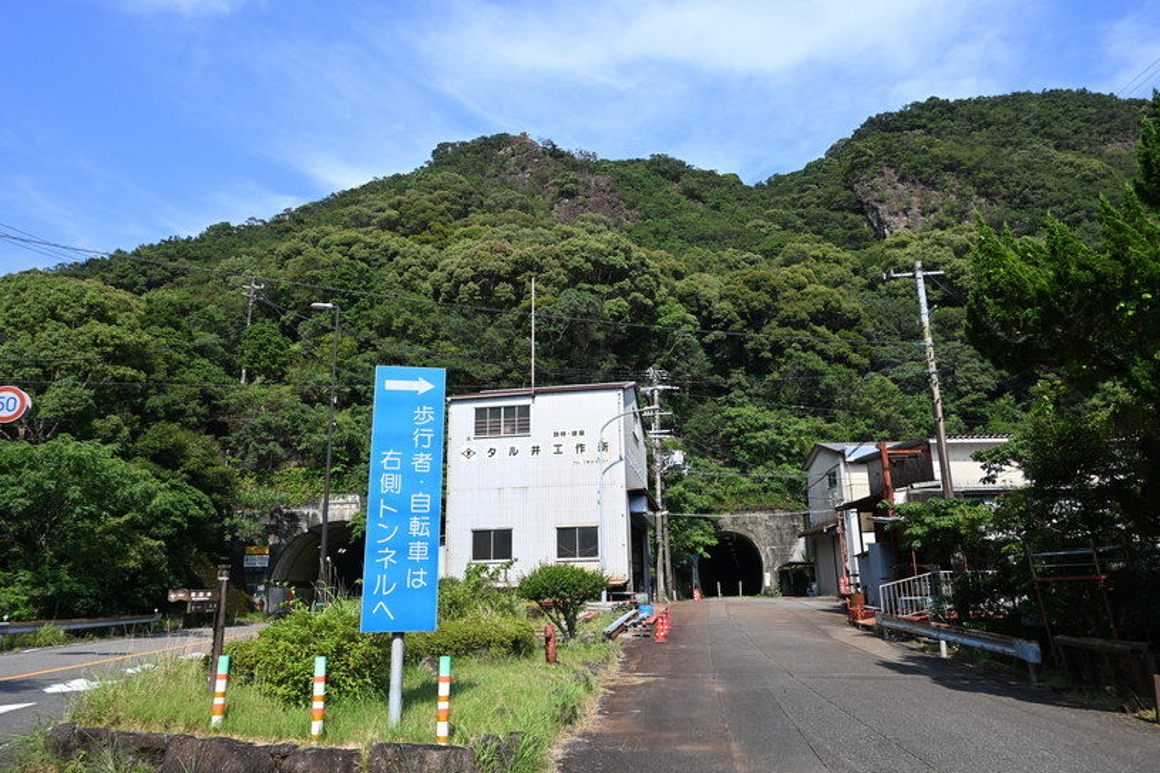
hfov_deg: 73.8
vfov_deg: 53.1
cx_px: 580
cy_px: 386
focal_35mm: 24
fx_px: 773
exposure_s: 1/320
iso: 100
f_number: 6.3
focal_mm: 16
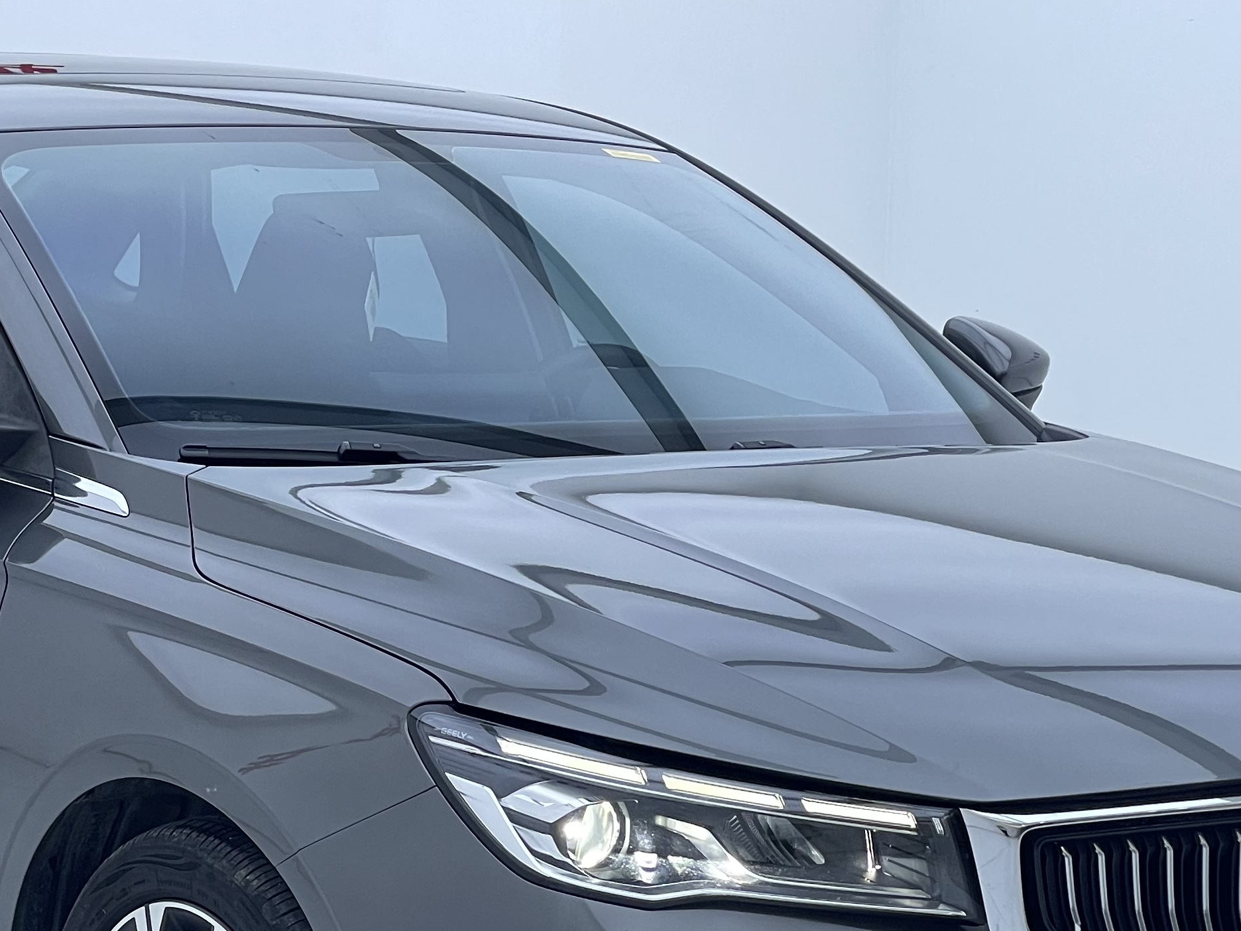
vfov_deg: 13.1
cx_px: 420
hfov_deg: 17.5
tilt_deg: -8.4
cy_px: 805
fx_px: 4015
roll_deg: -1.0
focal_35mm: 112
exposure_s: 1/134
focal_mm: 6
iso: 25
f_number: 2
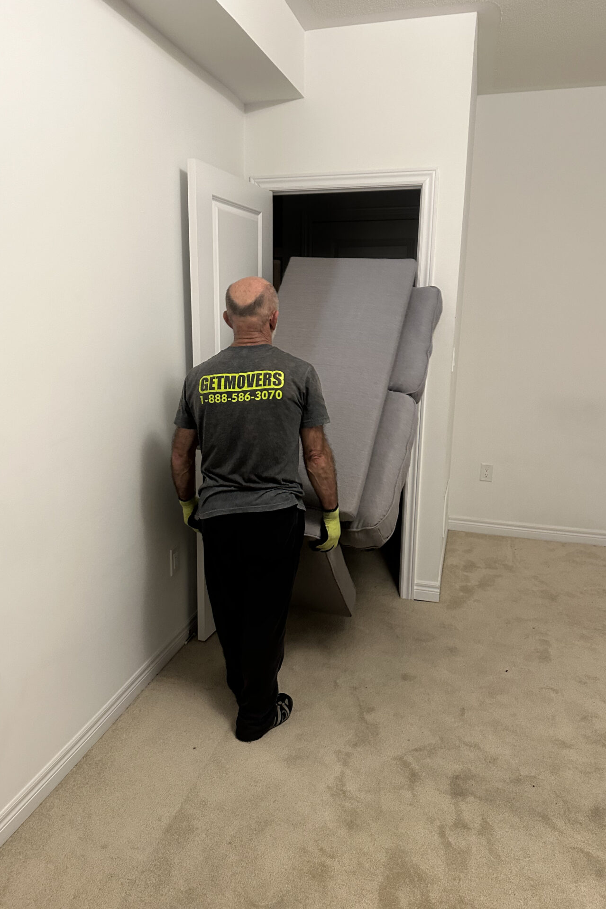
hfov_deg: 51.3
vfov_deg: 71.5
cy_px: 454
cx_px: 295
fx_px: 631
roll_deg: -1.2
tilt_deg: -12.4
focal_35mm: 25
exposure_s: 1/60
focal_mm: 6.86
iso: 500
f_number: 1.78
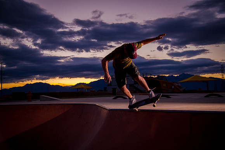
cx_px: 112
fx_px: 237
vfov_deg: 35.0
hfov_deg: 50.7
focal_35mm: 38
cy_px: 75
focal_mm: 38
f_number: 4
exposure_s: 1/400
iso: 1000
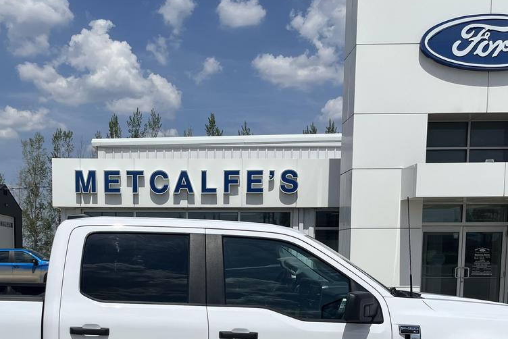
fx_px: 649
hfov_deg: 42.2
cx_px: 173
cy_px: 316
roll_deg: -0.6
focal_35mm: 46
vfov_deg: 28.0
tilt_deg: -6.3
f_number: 1.6
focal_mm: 5.1
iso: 50
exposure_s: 1/10870
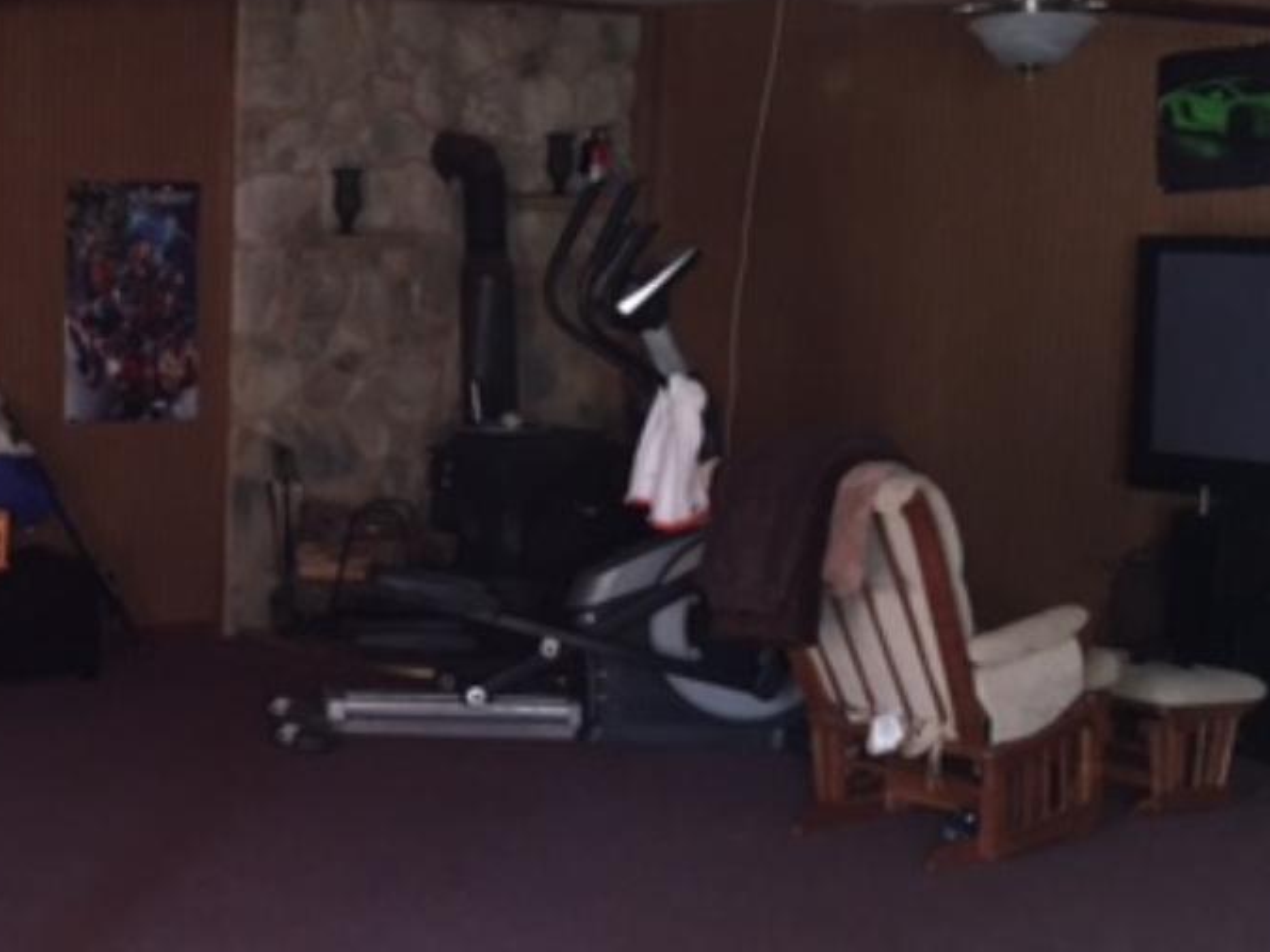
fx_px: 2274
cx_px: 94
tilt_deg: -4.6
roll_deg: -0.6
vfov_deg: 23.6
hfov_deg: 29.7
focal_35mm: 62
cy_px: 432
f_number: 2.2
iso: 100
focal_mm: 4.15
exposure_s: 1/24
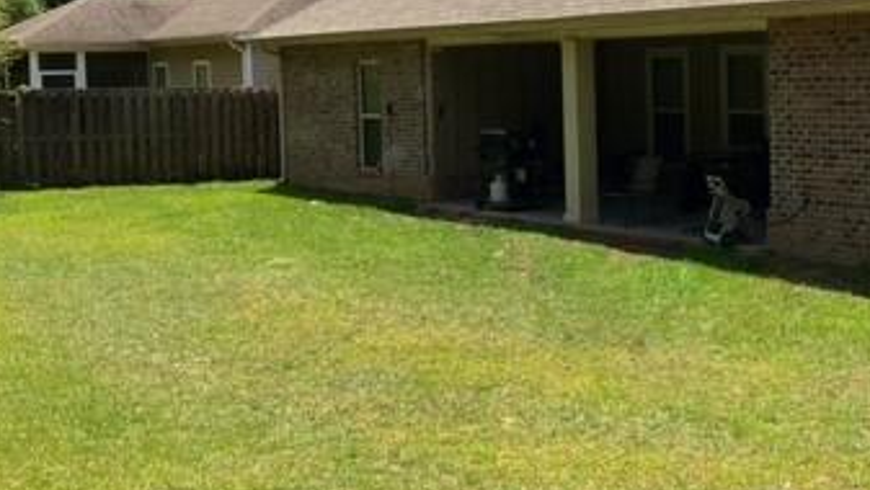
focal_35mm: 60
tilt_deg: -3.3
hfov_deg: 34.2
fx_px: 1385
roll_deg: +1.4
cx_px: 645
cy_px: 155
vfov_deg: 20.0
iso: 25
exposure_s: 1/1603
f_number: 2.2
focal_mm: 4.15
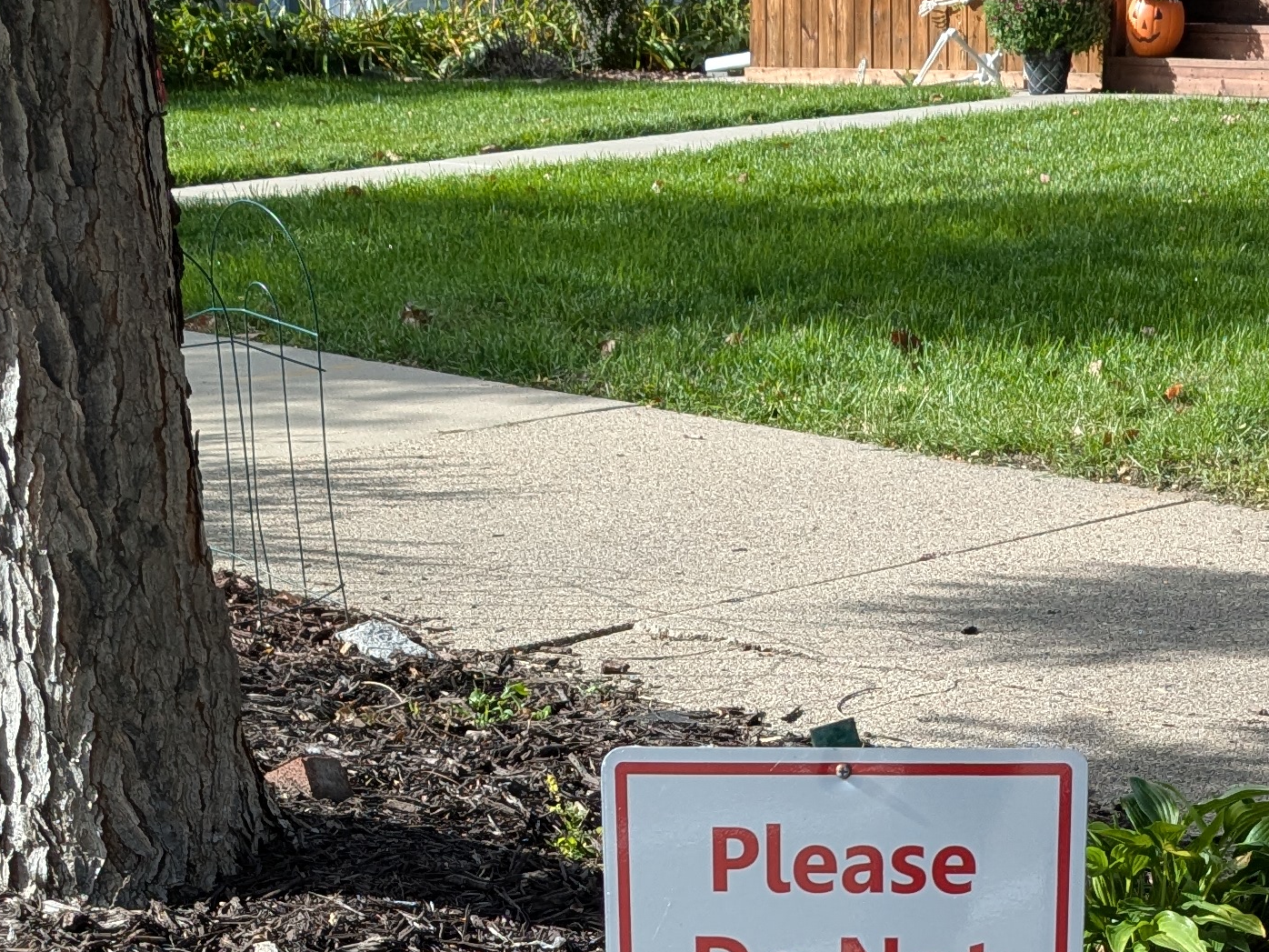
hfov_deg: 25.0
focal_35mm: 78
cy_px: 1169
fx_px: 2859
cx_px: 746
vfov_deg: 17.9
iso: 57
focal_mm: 4.38
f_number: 1.73
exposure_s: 1/1799
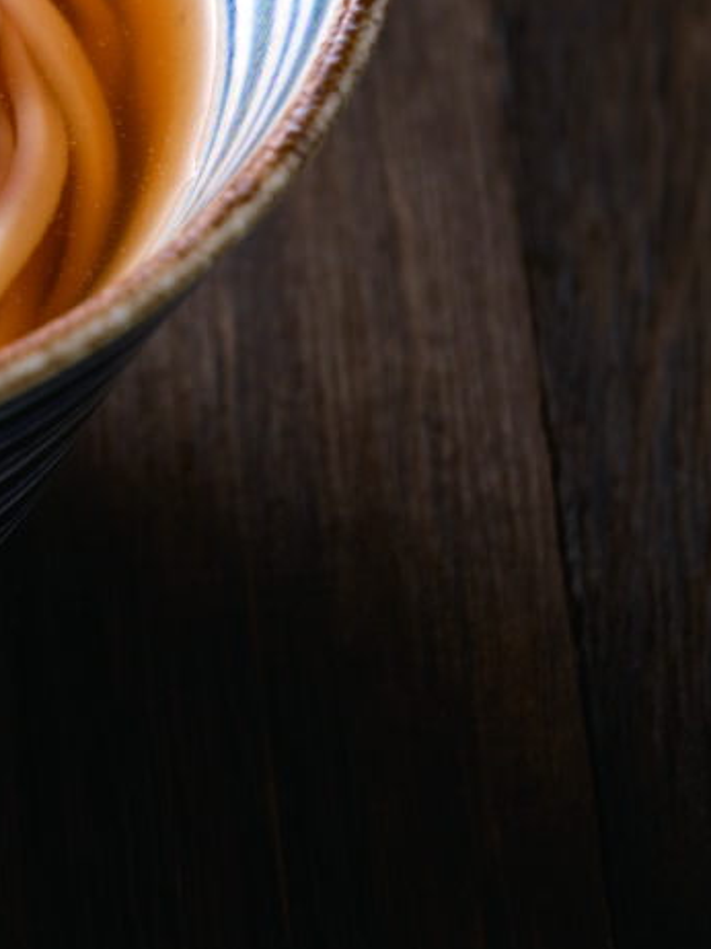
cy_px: -11
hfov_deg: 3.7
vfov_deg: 4.9
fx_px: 10965
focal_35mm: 400
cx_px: -598
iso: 200
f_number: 8
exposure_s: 1/125
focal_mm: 120
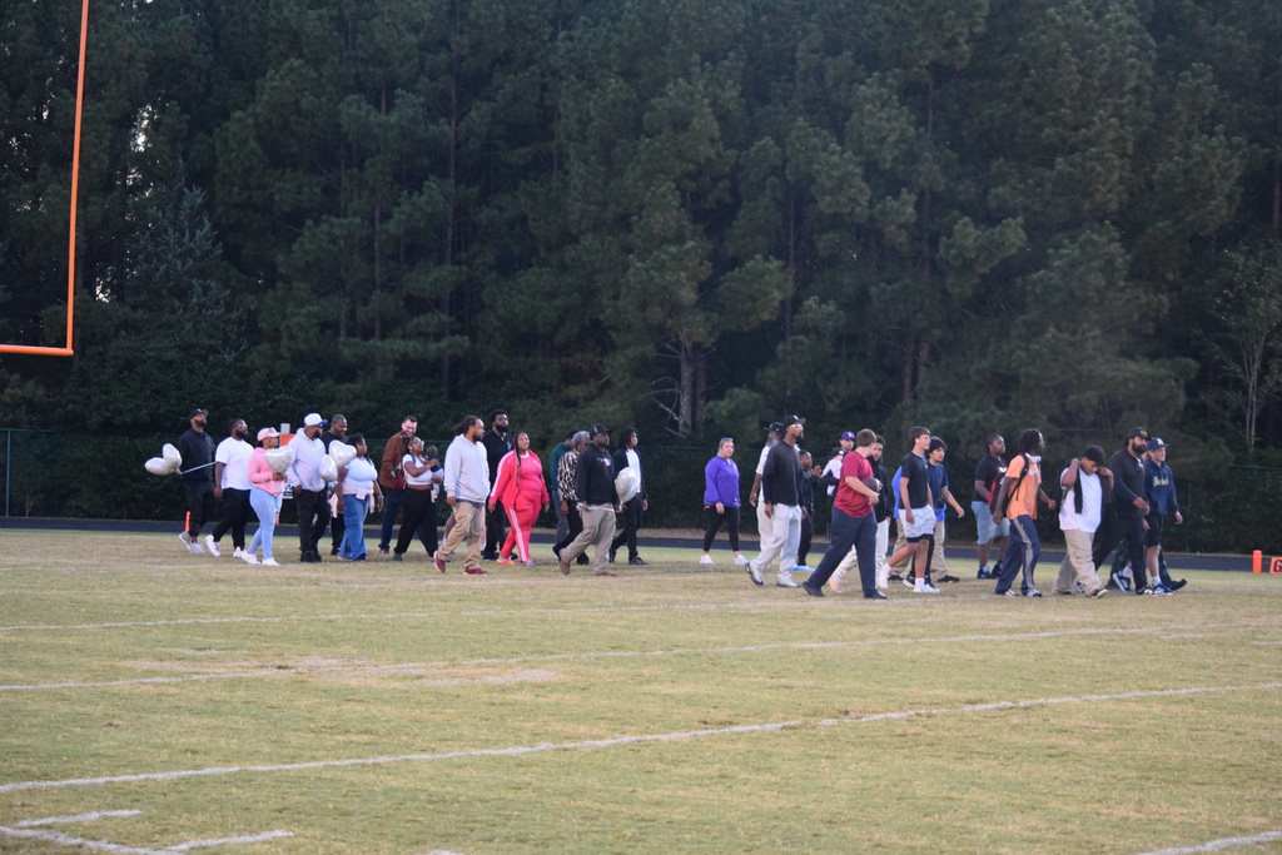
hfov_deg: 20.0
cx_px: 641
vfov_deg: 13.4
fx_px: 3633
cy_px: 428
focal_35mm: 102
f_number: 4.5
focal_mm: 68
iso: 3200
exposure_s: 1/200
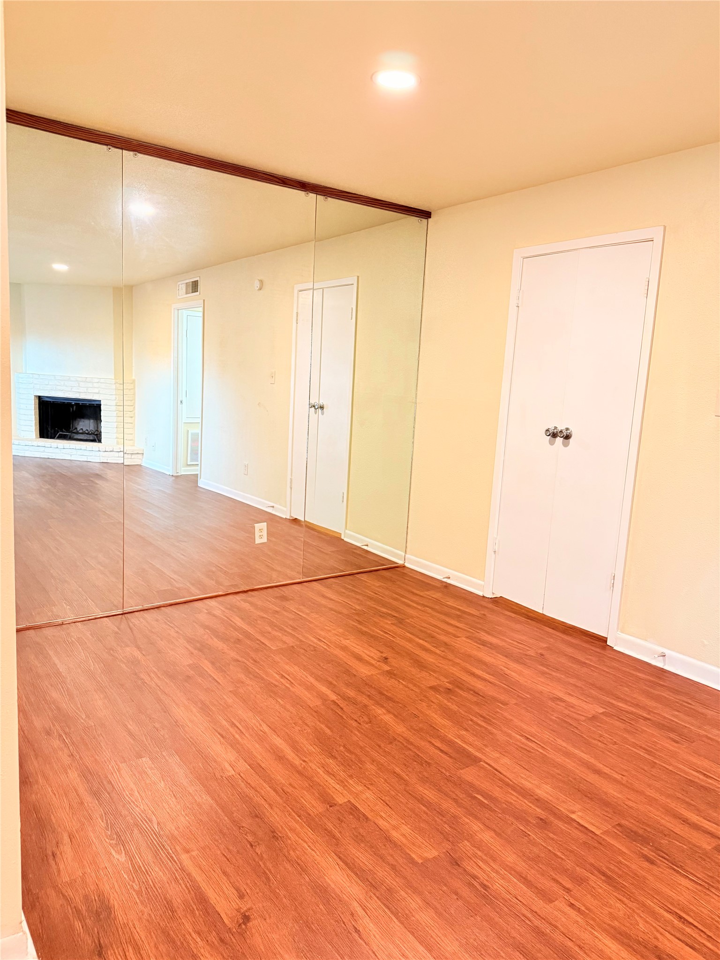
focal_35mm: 24
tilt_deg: -8.6
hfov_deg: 56.8
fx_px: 666
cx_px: 360
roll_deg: -3.4
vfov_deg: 71.6
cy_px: 480
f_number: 1.78
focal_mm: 6.76
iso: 400
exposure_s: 1/60
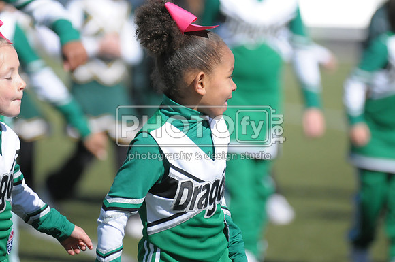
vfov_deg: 2.9
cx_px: 198
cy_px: 131
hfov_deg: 4.4
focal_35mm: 465
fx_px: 5095
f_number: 4
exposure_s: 1/8000
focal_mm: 310
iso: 1000
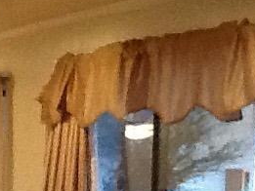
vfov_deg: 9.0
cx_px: -200
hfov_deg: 11.4
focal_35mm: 162
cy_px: 275
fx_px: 1194
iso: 200
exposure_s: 1/30
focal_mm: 2.03
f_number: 2.4
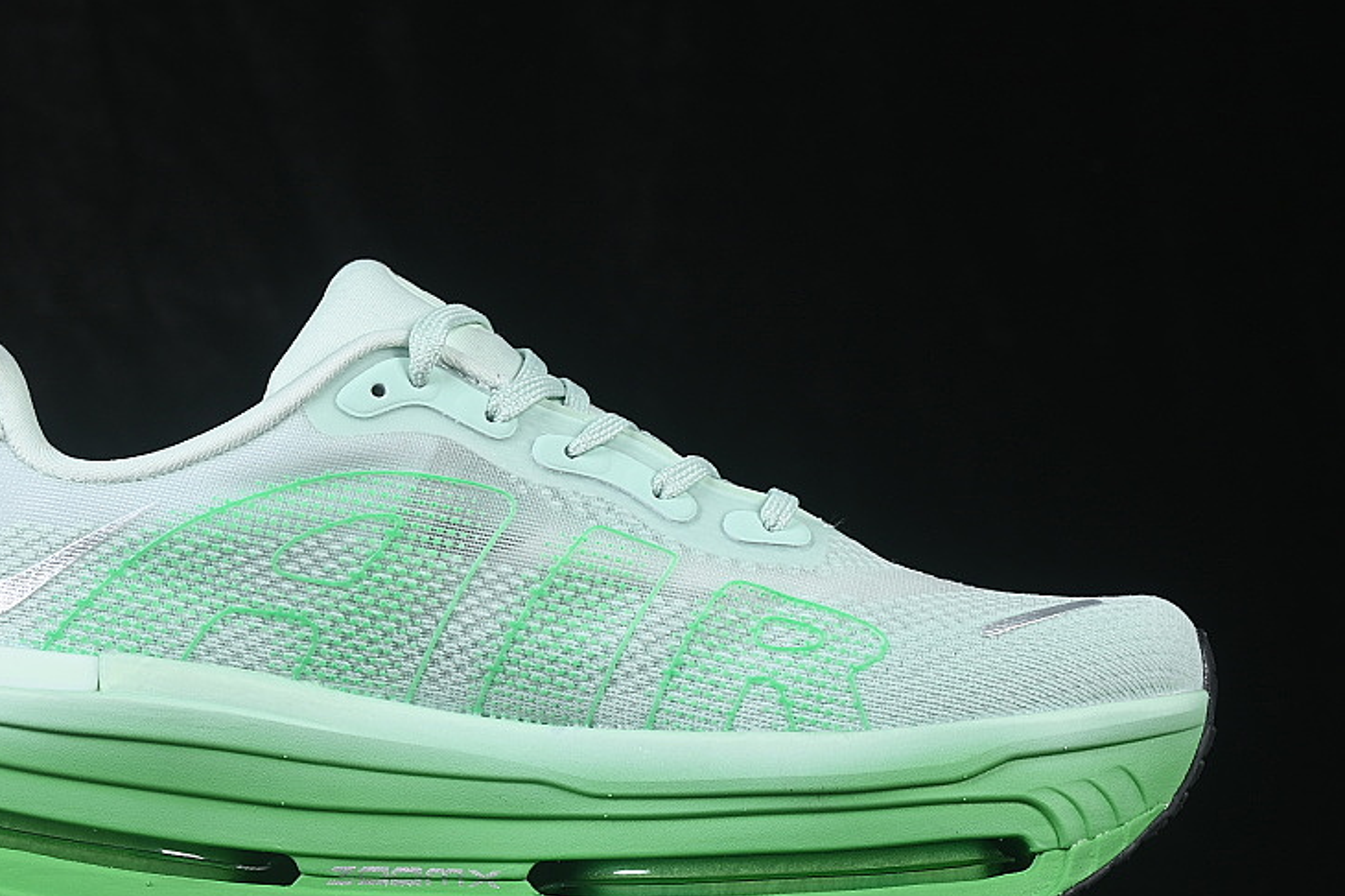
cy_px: 584
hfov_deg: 18.4
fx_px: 4145
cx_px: 503
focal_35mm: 111
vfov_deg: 12.3
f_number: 8
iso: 160
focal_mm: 50
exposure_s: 1/80
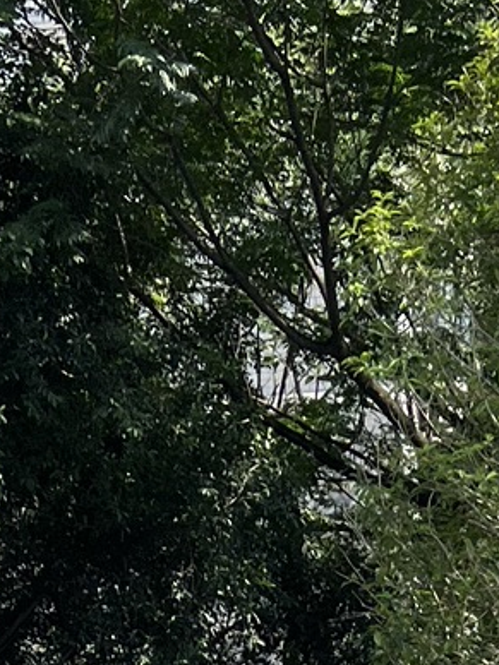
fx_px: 2576
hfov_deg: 10.9
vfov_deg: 12.5
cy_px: 1435
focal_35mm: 134
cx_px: 550
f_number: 1.5
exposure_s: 1/2165
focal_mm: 5.7
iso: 50
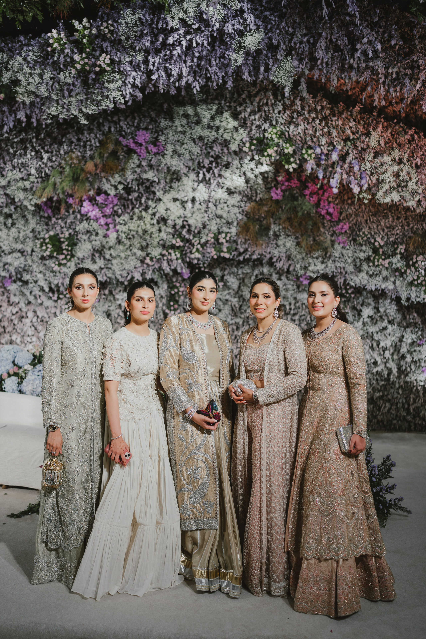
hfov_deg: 37.9
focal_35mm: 35
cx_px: 213
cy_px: 320
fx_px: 621
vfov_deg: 54.4
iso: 400
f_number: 1.8
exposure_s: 1/160
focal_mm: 35
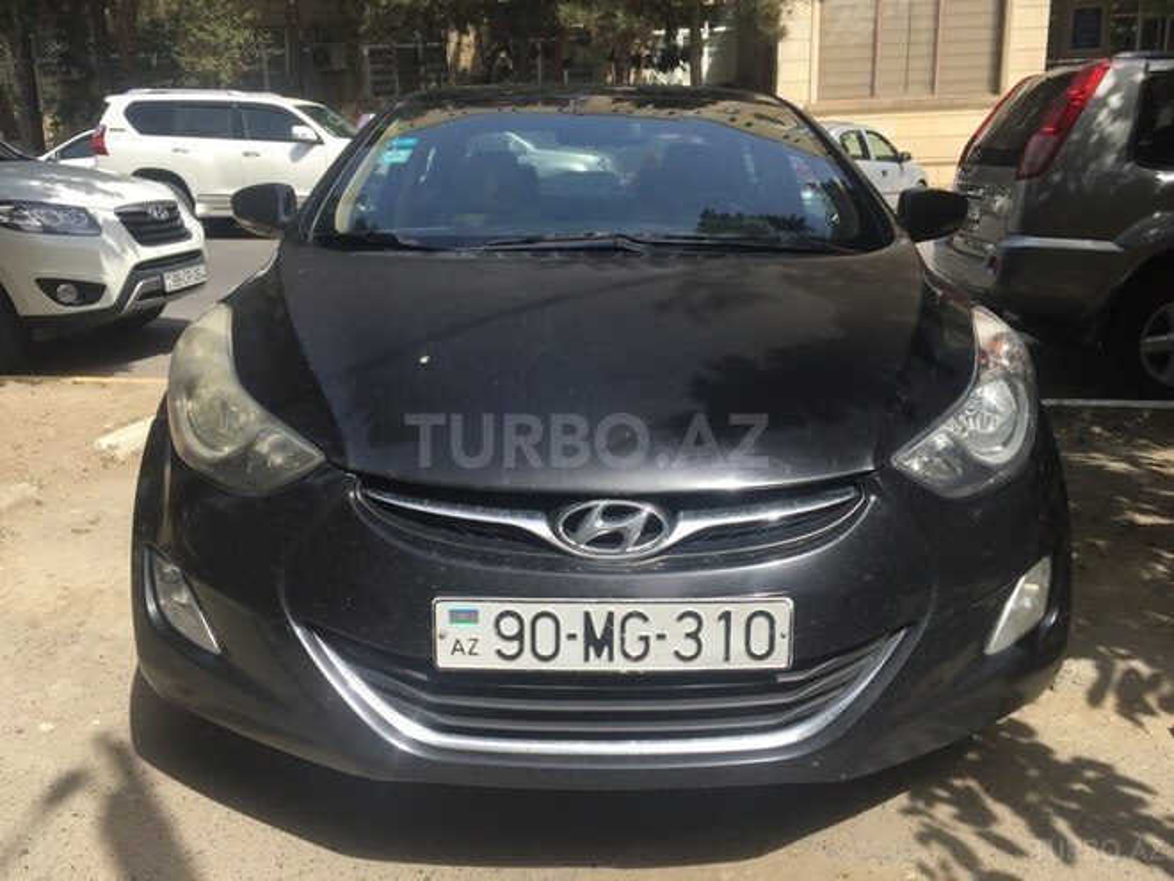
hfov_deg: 61.7
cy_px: 440
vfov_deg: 48.2
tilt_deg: -13.5
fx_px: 984
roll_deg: -0.6
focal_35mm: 29
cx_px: 587
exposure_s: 1/1163
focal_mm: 4.15
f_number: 2.2
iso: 32
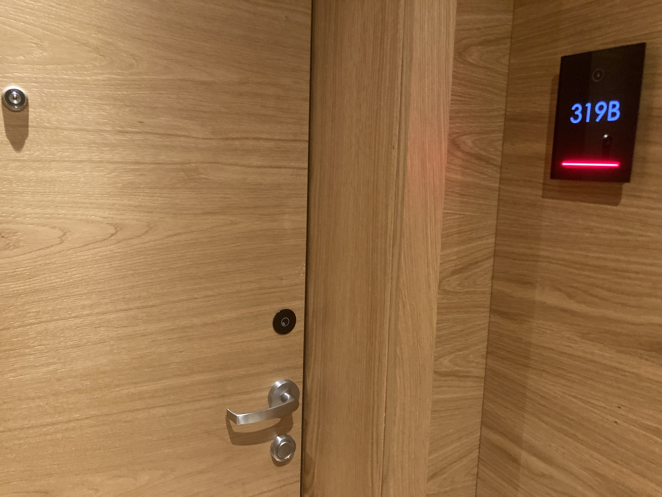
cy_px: 248
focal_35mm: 28
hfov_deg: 63.4
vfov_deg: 49.7
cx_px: 331
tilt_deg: -8.4
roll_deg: -2.5
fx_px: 535
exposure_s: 1/25
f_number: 1.8
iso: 400
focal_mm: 3.99
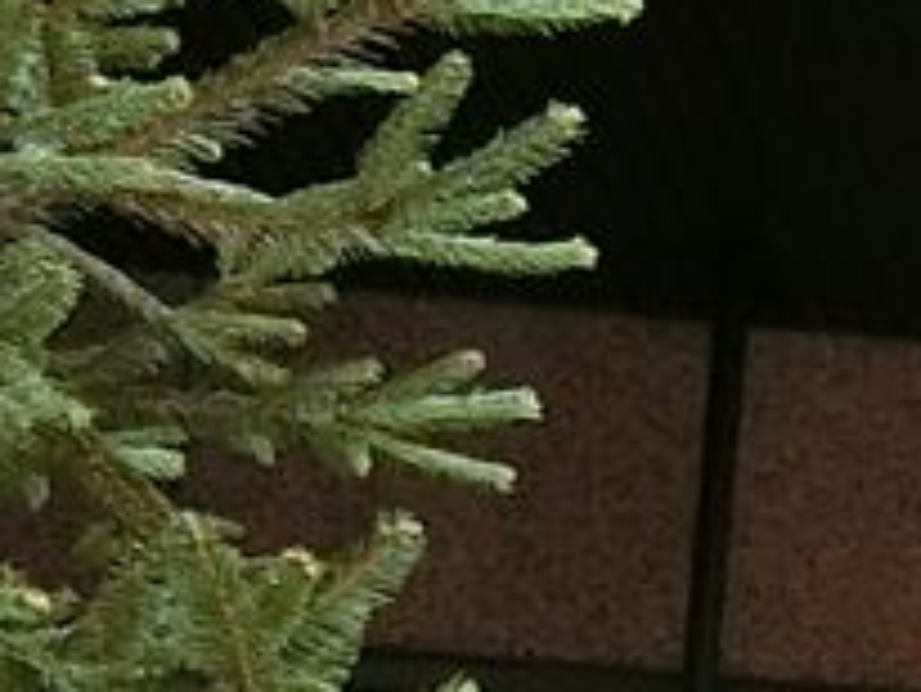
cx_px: 2300
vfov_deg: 9.3
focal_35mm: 148
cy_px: 1447
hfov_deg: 11.0
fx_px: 3940
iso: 160
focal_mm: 4.06
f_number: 2.7
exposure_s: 1/125
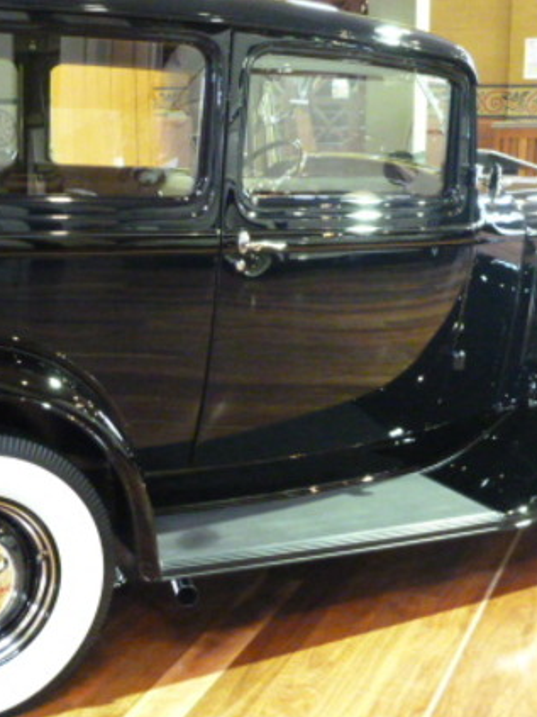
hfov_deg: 27.3
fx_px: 1097
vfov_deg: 36.2
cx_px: 180
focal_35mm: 53
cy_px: 346
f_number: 3.3
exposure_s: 1/10
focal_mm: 4.9
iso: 800
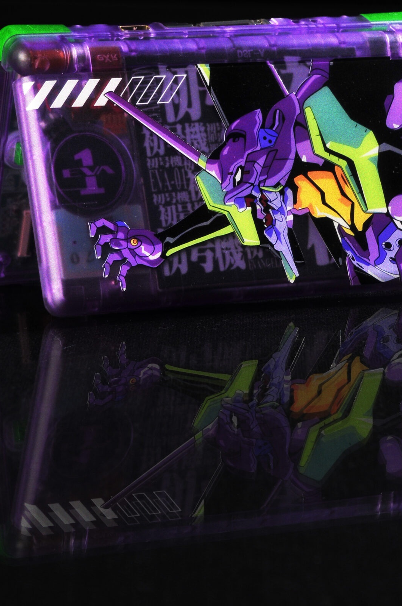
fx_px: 2839
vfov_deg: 12.2
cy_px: 174
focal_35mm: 169
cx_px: 231
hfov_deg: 8.1
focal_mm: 70
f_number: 11
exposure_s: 1/180
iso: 200
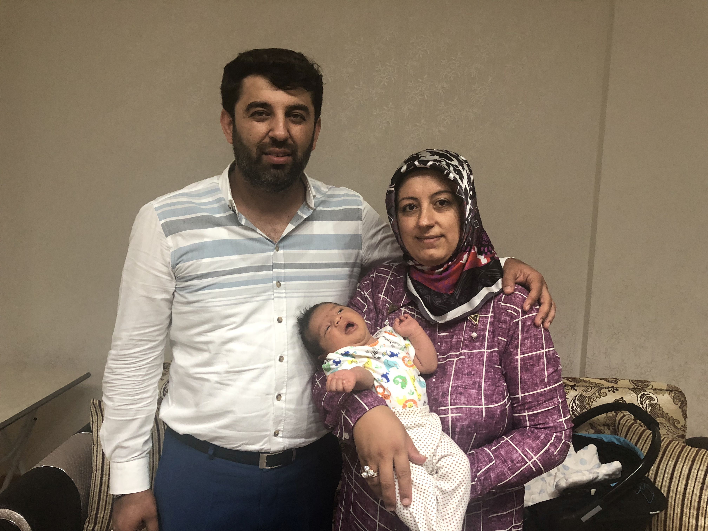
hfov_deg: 63.4
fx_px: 573
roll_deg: -1.8
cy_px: 266
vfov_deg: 49.7
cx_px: 354
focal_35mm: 28
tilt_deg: -7.6
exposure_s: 1/15
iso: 64
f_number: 1.8
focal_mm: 4
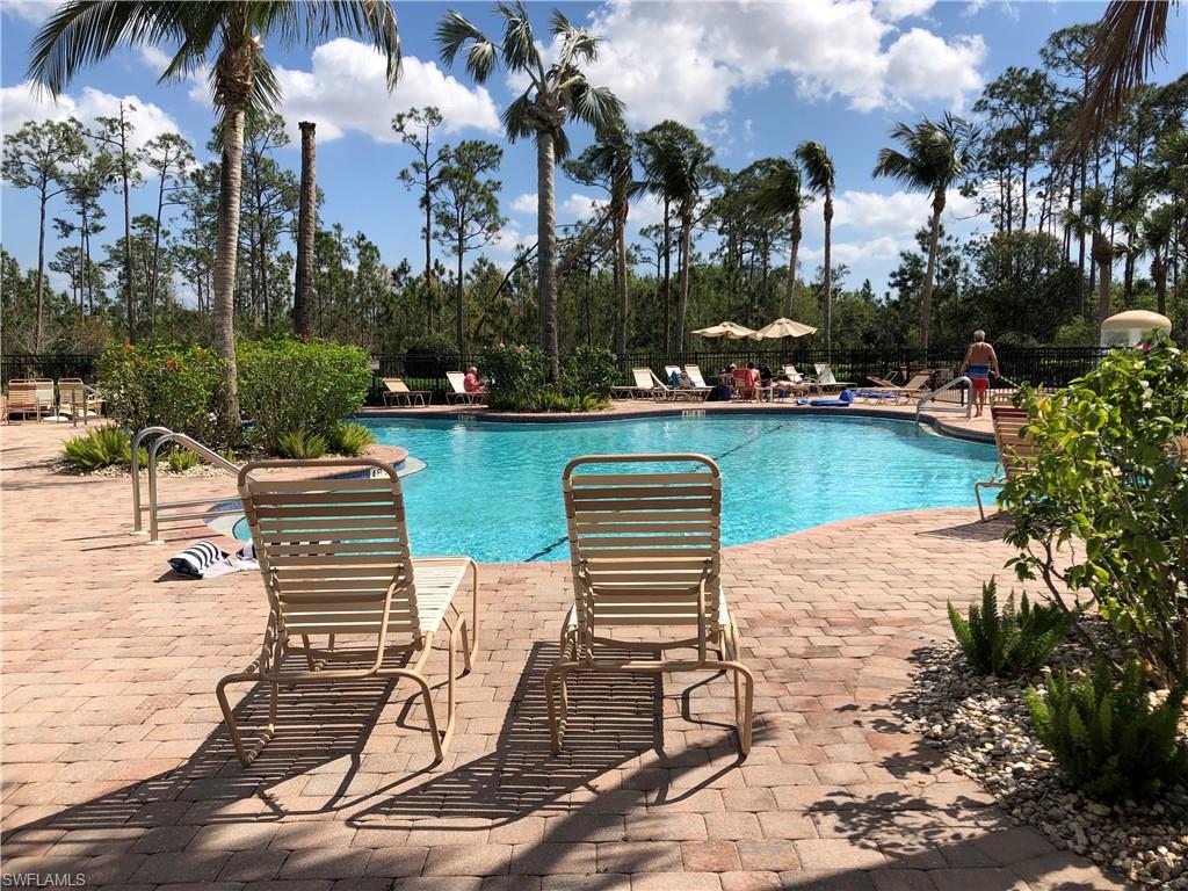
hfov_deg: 63.4
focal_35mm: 28
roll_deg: +0.9
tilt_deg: -4.4
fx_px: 961
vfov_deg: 49.7
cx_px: 594
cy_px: 446
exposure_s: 1/3003
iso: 20
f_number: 1.8
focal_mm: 3.99
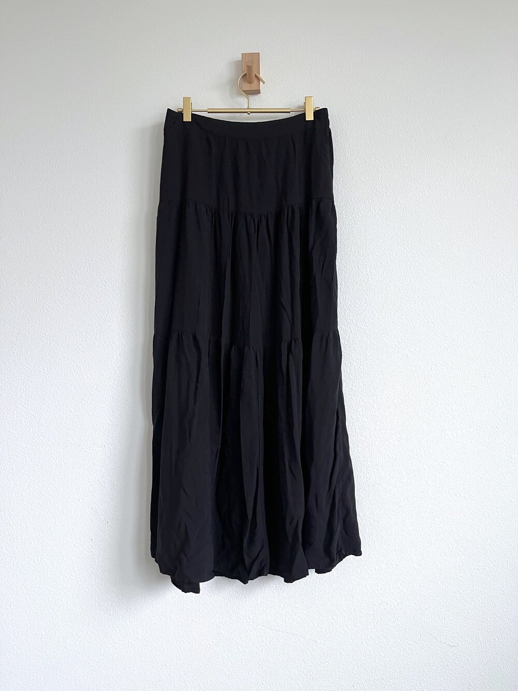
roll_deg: -0.2
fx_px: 519
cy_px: 346
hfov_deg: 53.1
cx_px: 259
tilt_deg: +0.7
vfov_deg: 67.3
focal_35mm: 26
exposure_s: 1/65
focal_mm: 5.1
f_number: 1.6
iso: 125
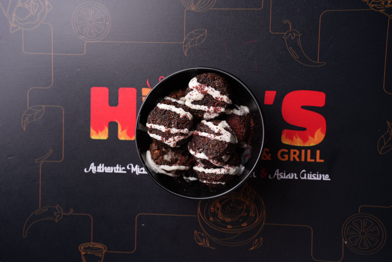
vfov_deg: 27.0
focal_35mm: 50
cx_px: 196
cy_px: 131
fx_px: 545
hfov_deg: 39.6
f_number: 5.6
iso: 200
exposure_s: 1/125
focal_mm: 50
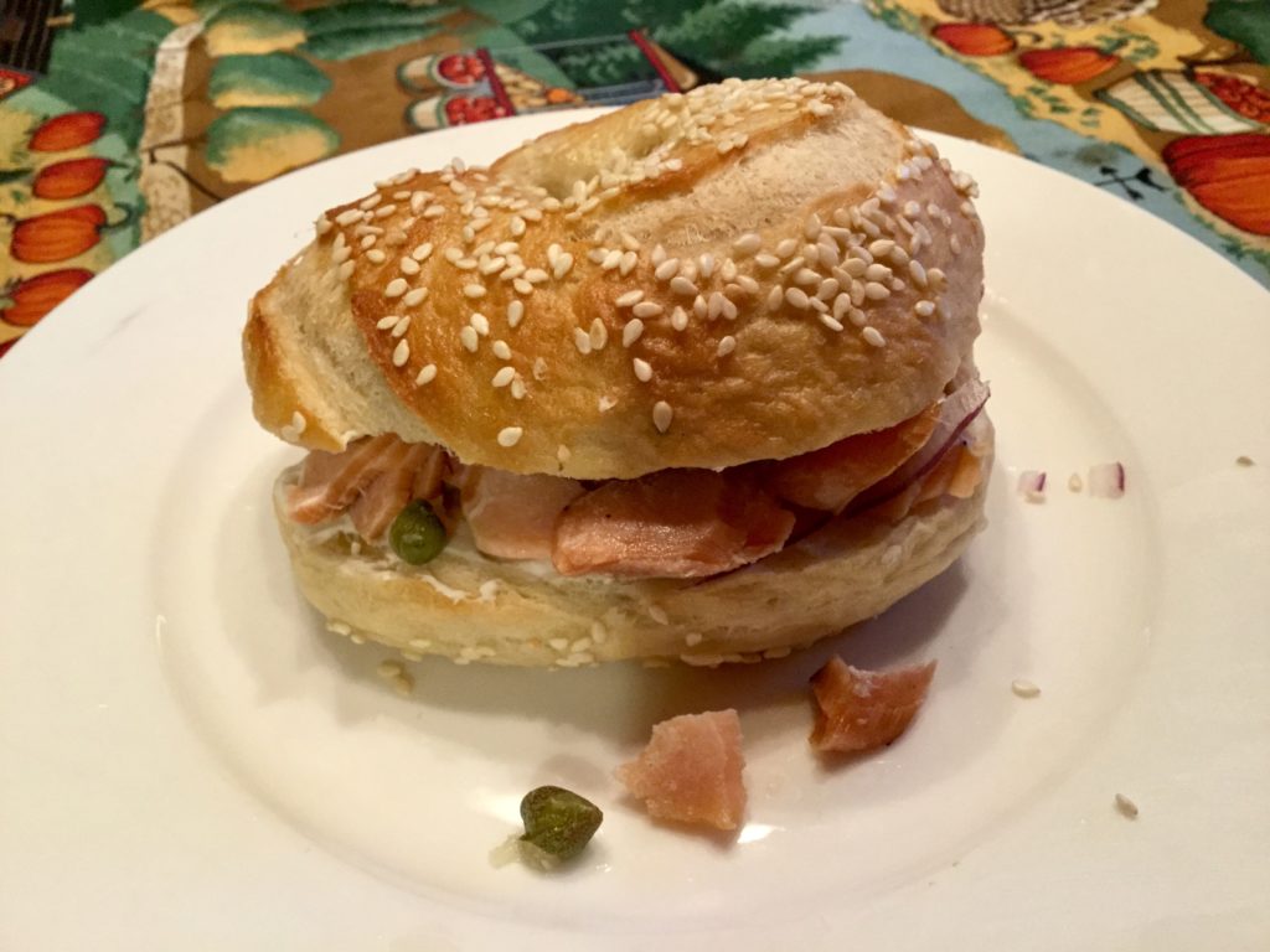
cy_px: 476
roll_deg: +1.8
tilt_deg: -42.4
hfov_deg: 58.4
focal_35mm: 31
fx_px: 1137
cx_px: 635
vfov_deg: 45.4
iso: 160
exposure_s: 1/30
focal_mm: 3.3
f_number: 2.4
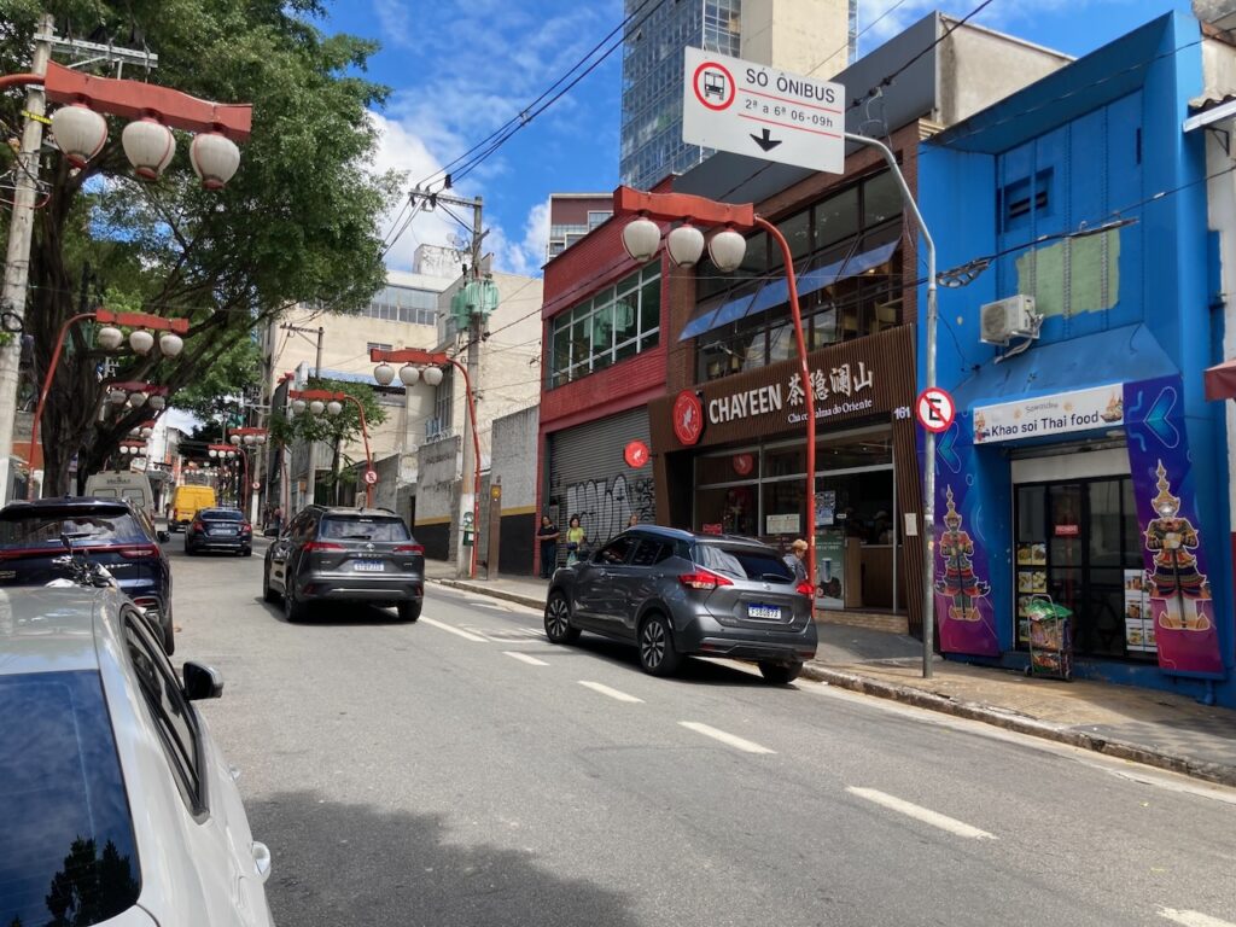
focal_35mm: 28
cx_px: 618
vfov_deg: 49.7
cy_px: 464
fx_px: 1000
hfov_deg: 63.4
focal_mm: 3.99
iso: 20
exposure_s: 1/762
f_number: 1.8
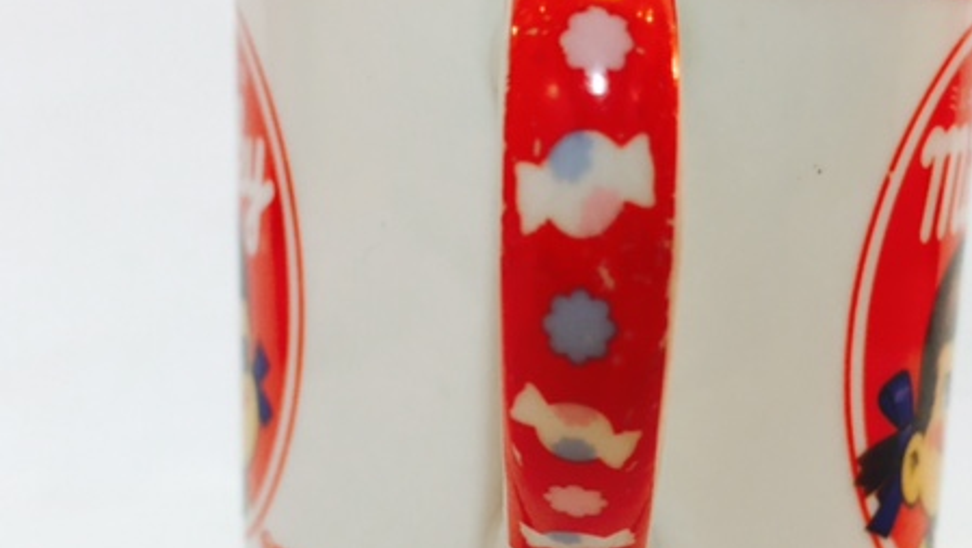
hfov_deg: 45.4
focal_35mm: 45
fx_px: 1160
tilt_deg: -7.8
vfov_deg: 26.5
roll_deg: -2.8
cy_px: 301
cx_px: 502
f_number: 2.2
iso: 80
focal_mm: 4.15
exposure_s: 1/33
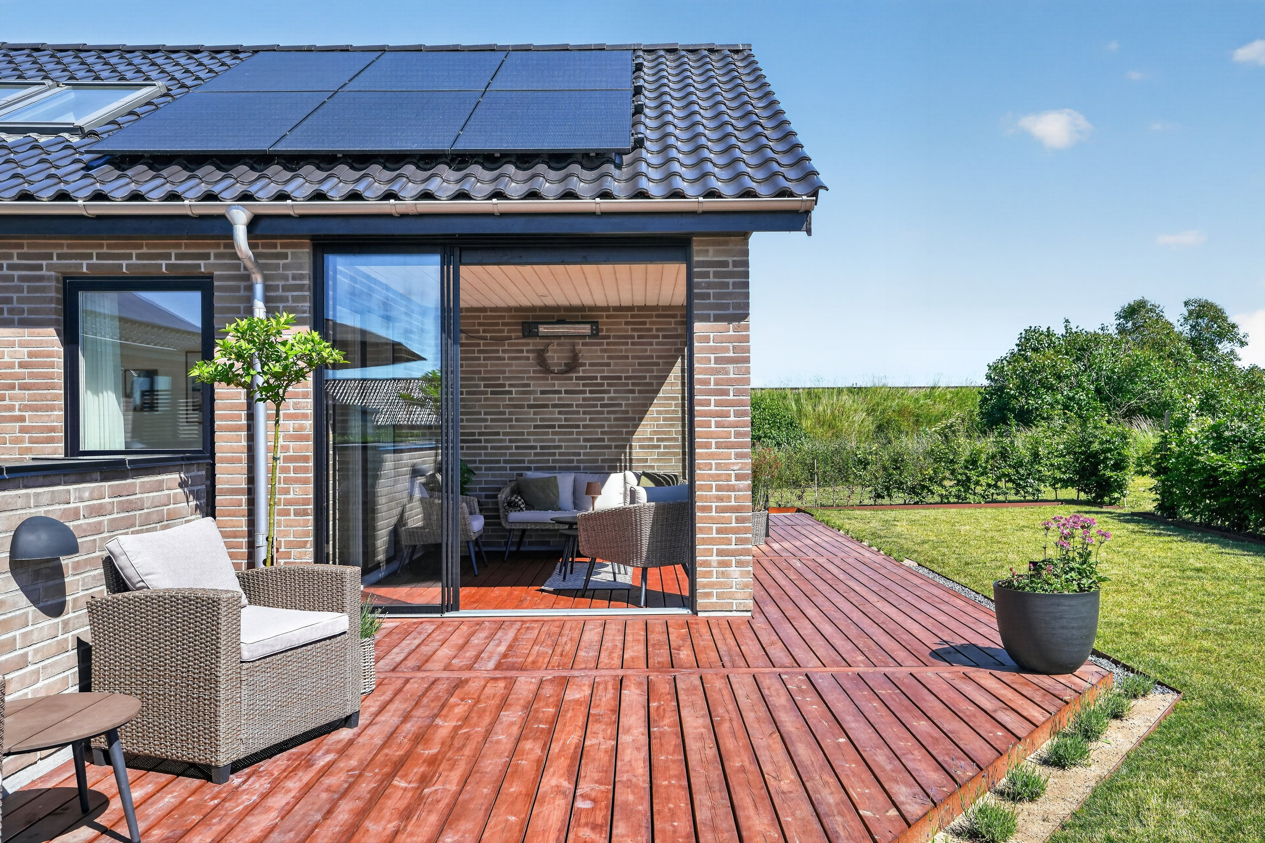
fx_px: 1019
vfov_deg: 45.0
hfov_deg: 63.7
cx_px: 632
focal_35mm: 29
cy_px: 422
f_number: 8
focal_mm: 29
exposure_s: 1/500
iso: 400
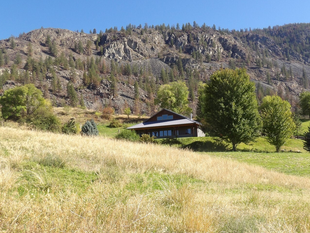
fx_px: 313
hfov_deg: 52.5
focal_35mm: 35
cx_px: 171
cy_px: 131
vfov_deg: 40.6
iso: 100
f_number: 5.9
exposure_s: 1/182
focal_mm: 5
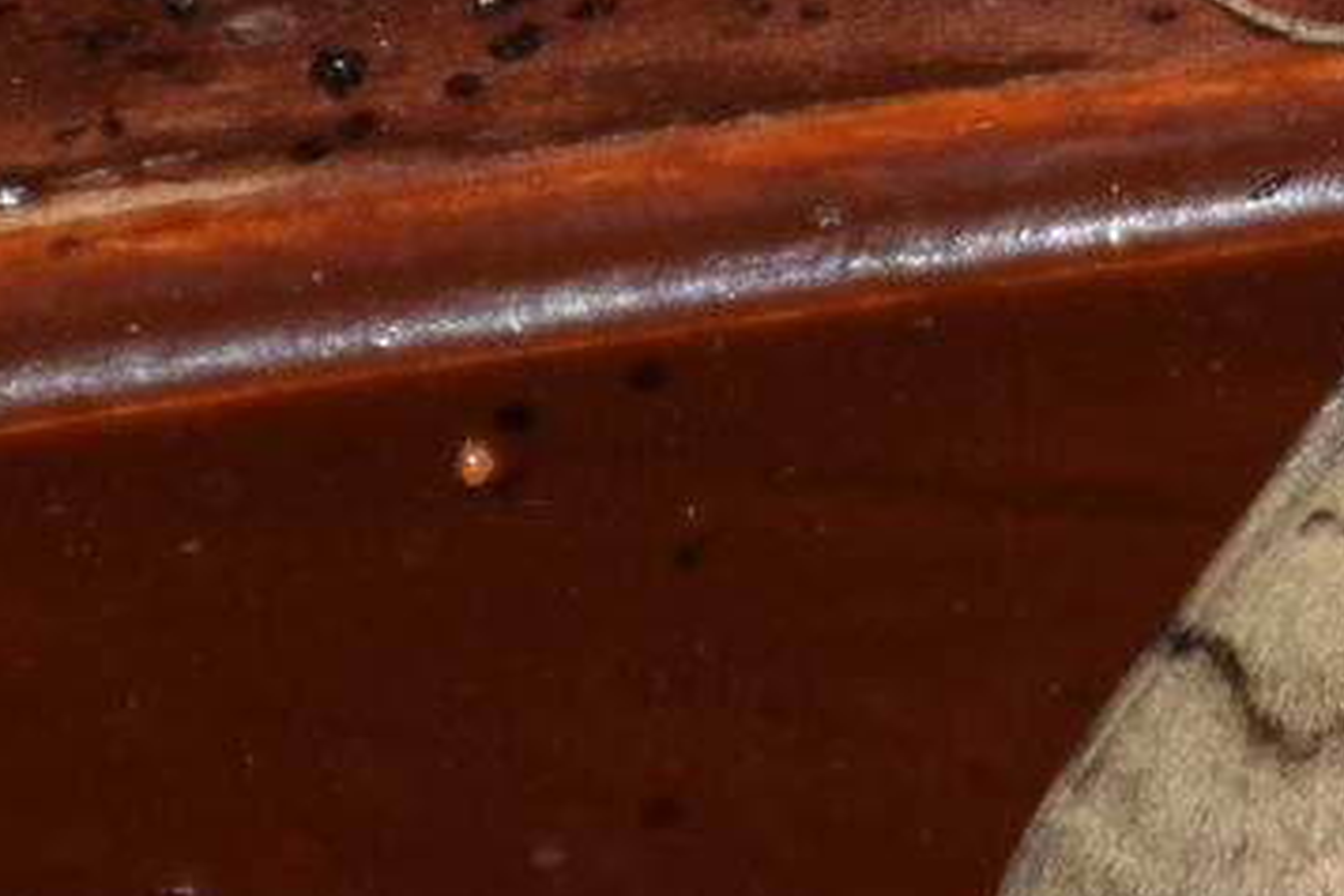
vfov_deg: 2.4
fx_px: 21092
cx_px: 1670
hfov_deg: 3.6
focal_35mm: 565
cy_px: 708
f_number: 5.6
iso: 320
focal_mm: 140
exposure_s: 1/60
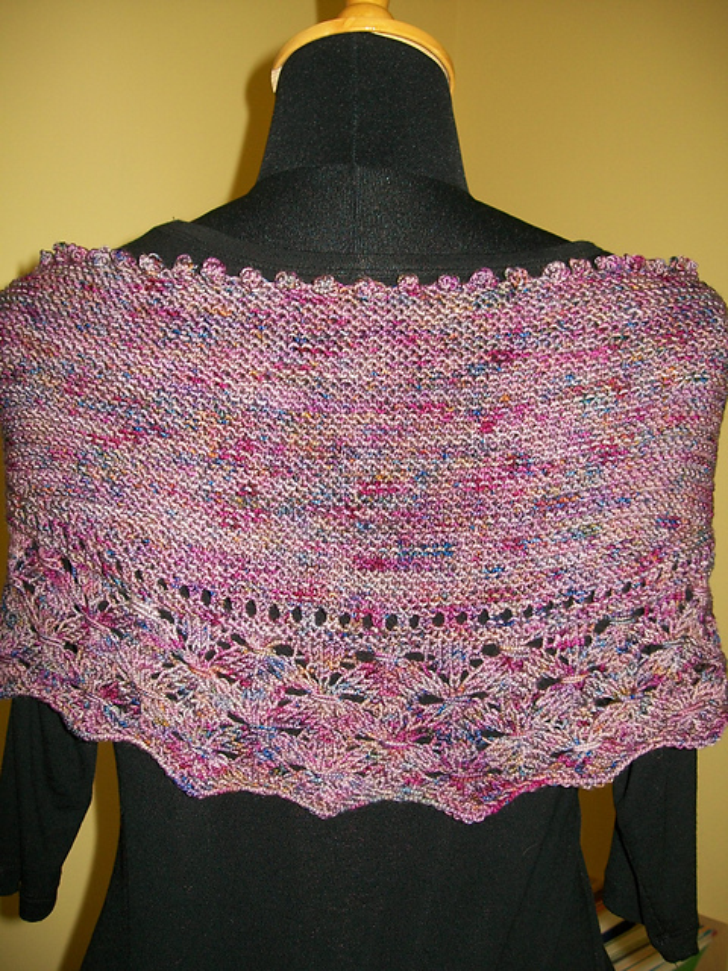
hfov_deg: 39.7
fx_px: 1009
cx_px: 364
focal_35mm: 36
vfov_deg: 51.4
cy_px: 486
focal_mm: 6
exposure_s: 1/30
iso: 80
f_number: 2.7
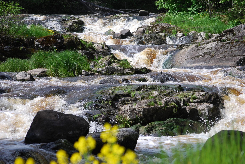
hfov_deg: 13.9
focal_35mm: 147
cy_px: 82
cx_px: 122
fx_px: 1002
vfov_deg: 9.4
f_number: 5.6
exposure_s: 1/500
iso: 140
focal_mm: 98
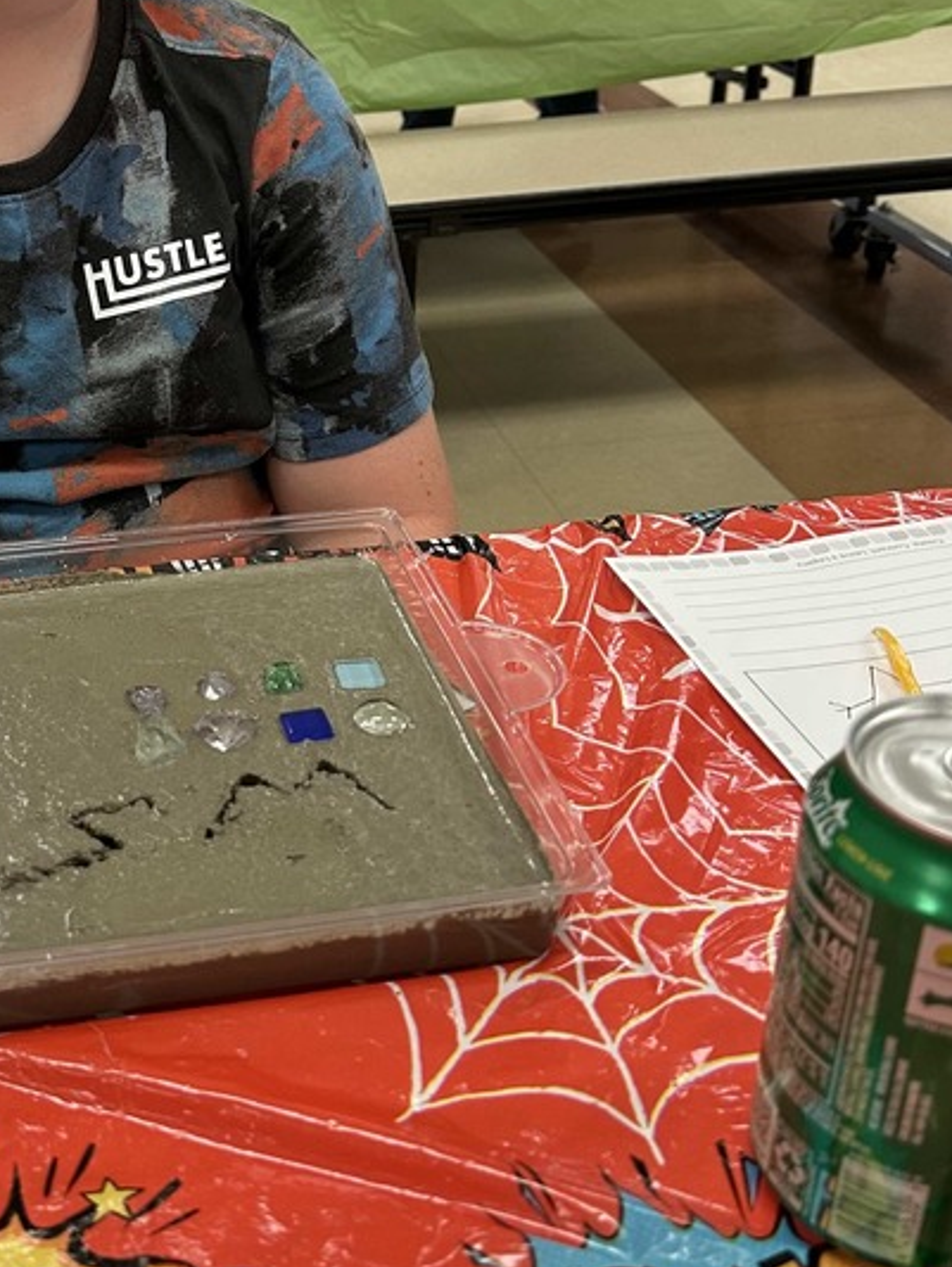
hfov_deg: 30.6
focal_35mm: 46
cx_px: 161
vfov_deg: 40.9
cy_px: 463
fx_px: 1685
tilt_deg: -25.7
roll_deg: +2.7
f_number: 1.78
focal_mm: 6.86
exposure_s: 1/120
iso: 200
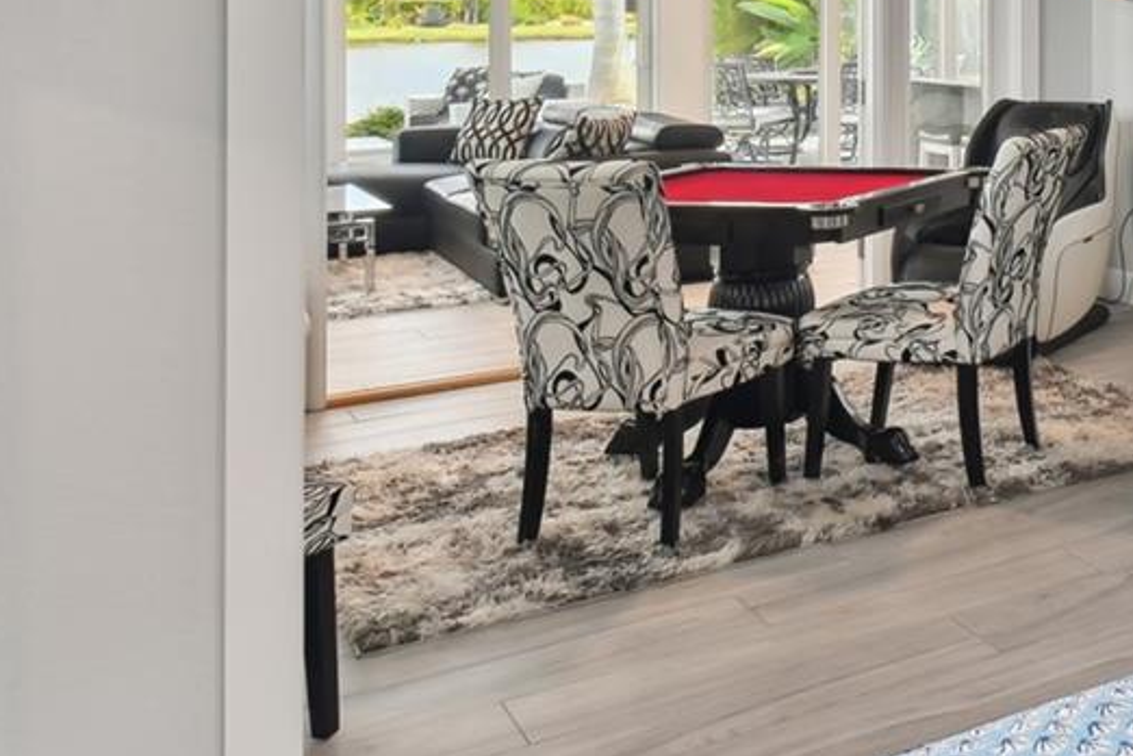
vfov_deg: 27.3
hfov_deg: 33.4
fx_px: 1448
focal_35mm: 46
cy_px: -24
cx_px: 1411
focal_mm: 10
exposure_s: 1/6
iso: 100
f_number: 7.1
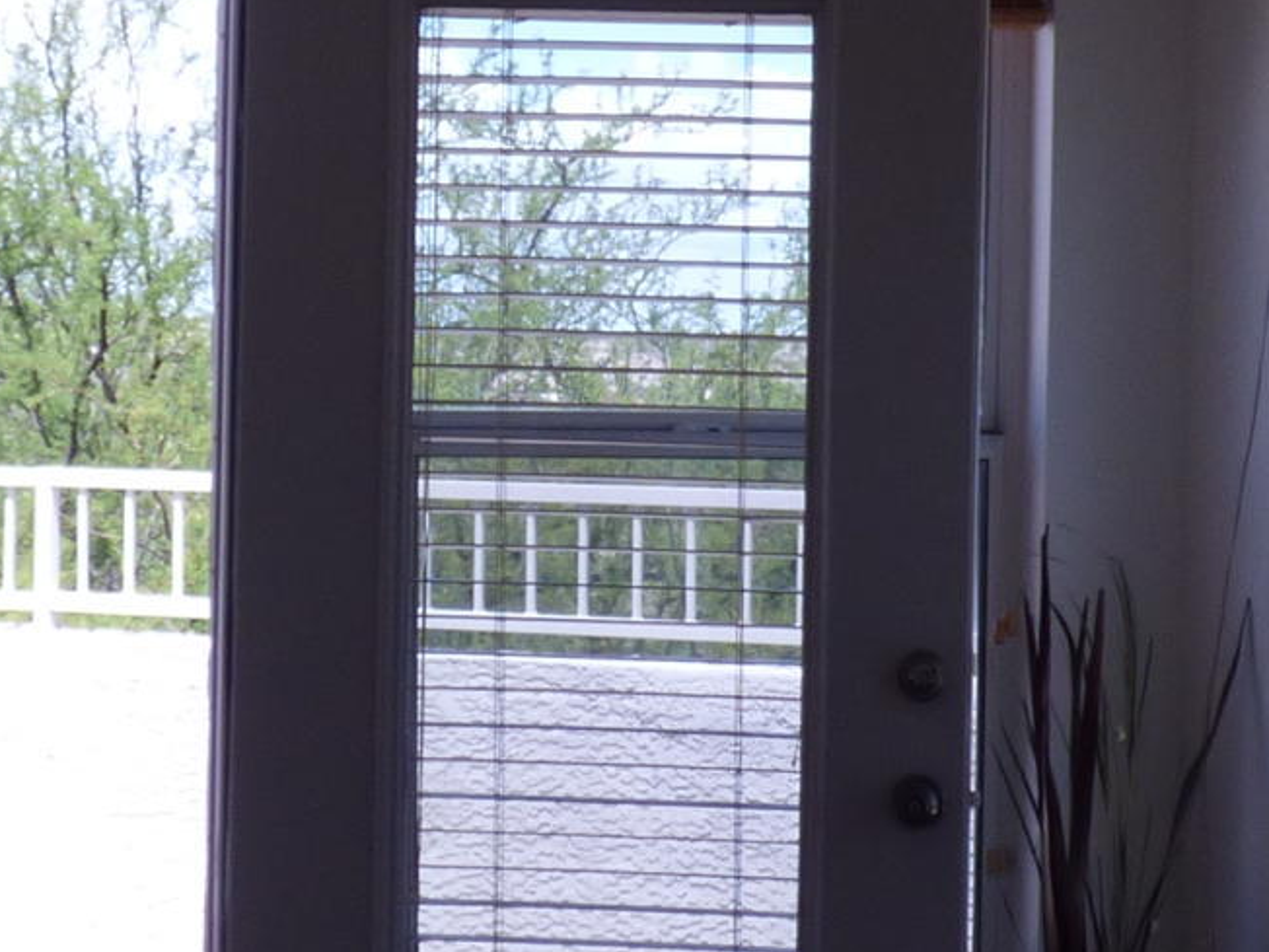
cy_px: 393
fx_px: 4216
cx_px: 934
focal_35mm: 115
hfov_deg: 17.0
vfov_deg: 12.9
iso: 100
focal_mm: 4.42
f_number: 3.5
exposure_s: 1/400
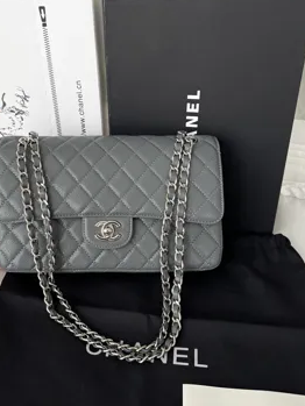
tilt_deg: -33.5
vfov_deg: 55.3
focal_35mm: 33
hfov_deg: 42.5
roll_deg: +1.4
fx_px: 387
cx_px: 108
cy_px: 202
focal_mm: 6.76
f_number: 1.78
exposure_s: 1/121
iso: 200
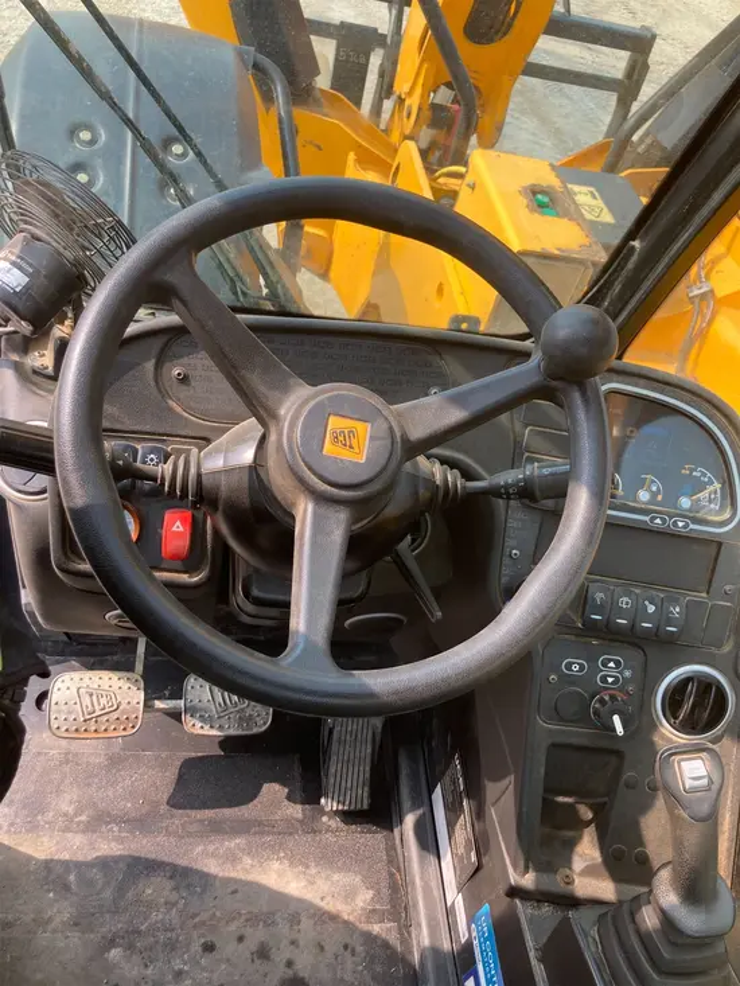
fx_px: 798
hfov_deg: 49.8
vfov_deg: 63.4
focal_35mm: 28
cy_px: 493
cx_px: 370
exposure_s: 1/277
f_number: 1.8
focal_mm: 3.99
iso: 20
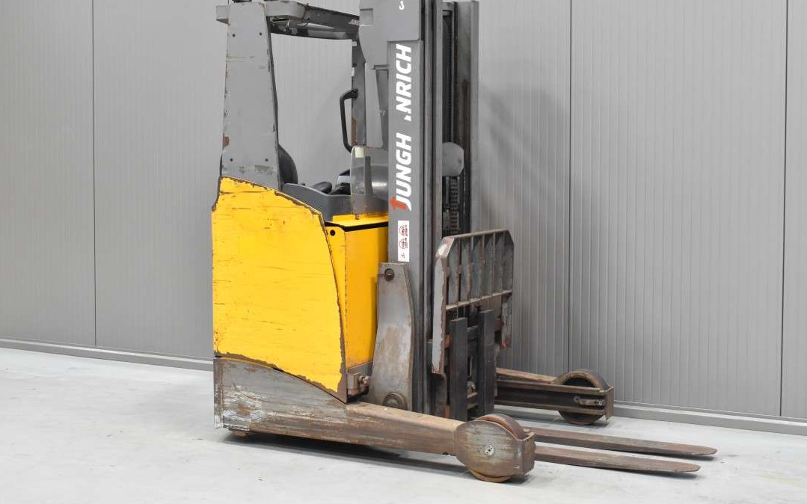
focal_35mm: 51
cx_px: 429
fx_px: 1121
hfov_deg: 39.6
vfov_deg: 25.3
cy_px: 206
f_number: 6.3
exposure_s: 1/30
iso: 2000
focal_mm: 30
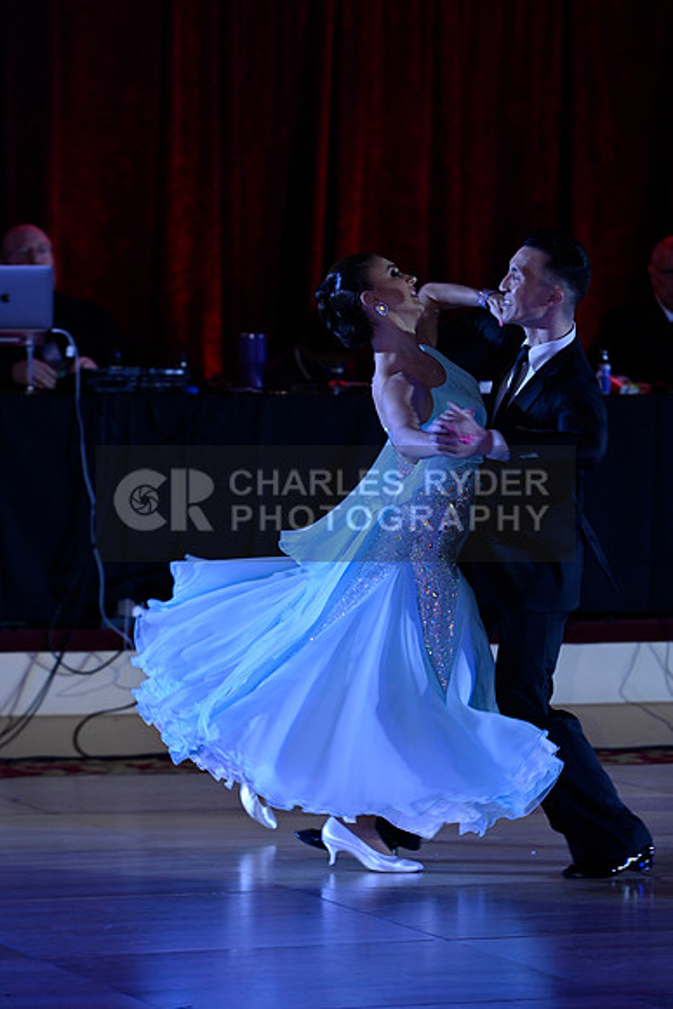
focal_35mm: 185
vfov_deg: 11.1
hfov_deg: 7.4
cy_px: 504
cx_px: 336
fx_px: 5184
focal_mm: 185
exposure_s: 1/200
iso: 1600
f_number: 4
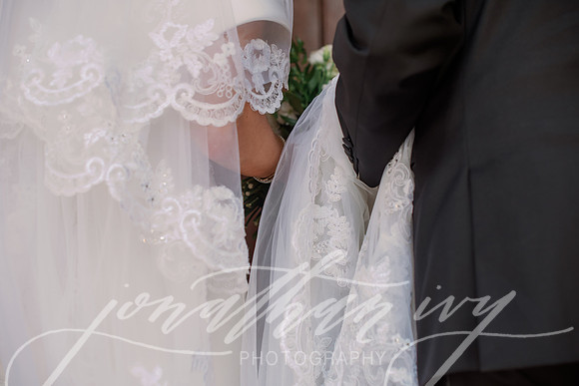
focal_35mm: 50
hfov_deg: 39.6
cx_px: 290
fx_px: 804
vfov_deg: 27.0
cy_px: 193
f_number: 2.8
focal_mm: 50
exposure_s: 1/200
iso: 100
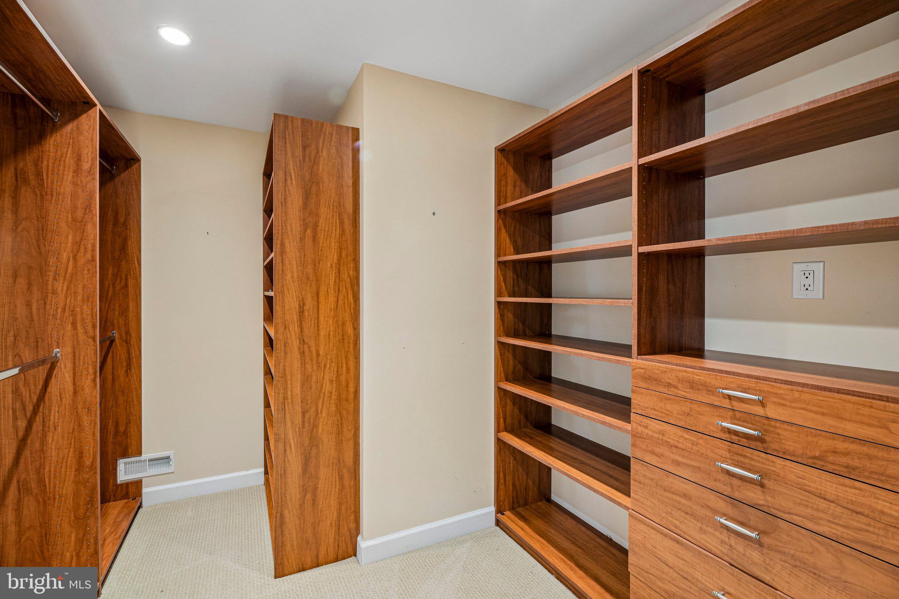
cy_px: 300
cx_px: 450
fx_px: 350
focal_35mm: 14
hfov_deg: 104.3
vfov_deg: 81.2
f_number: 8
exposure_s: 1/2
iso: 400
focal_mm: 14
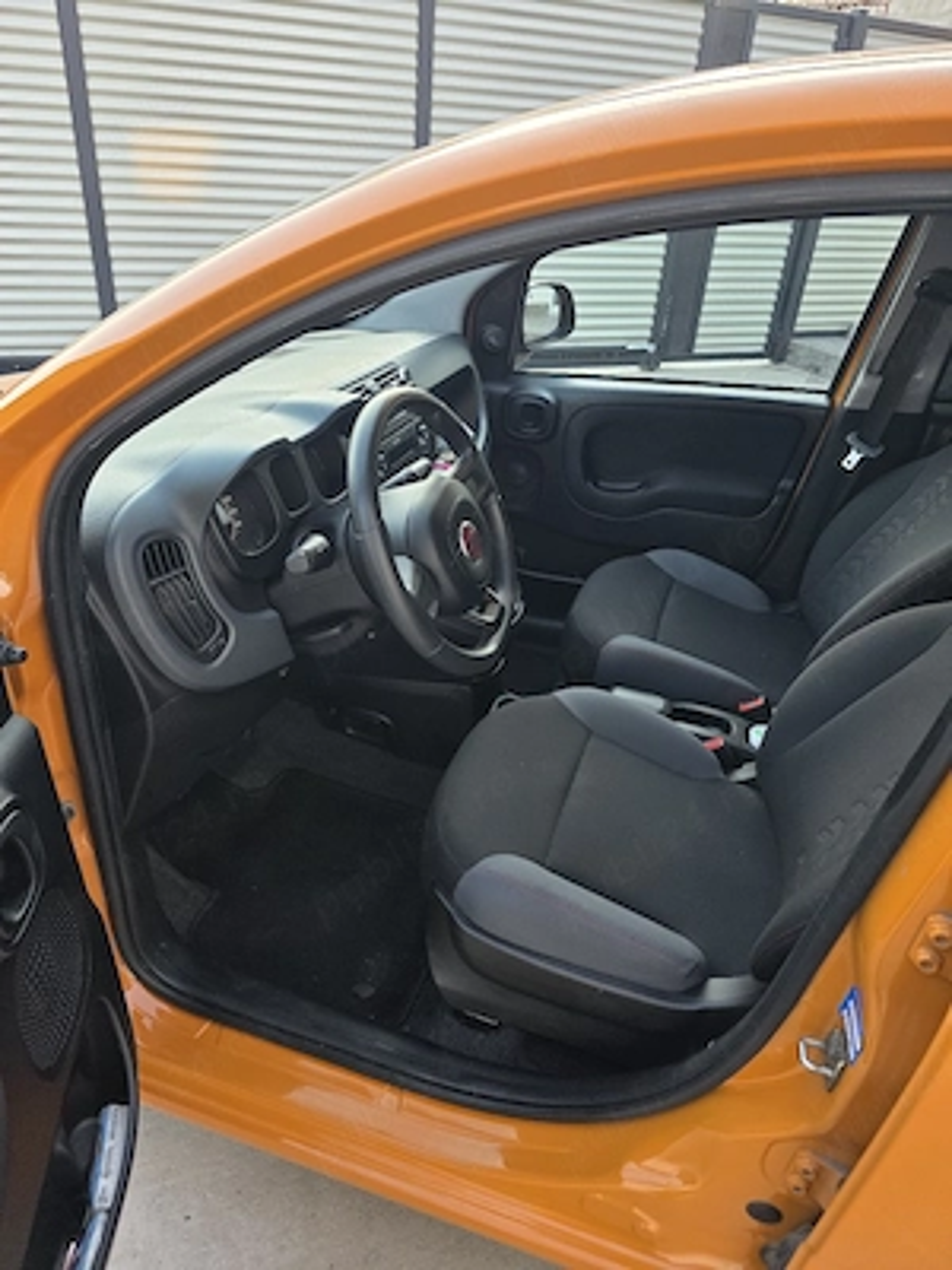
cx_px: 476
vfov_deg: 73.9
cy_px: 635
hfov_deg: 58.9
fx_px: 843
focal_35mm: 23
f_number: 1.7
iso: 100
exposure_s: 1/182
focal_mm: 6.3
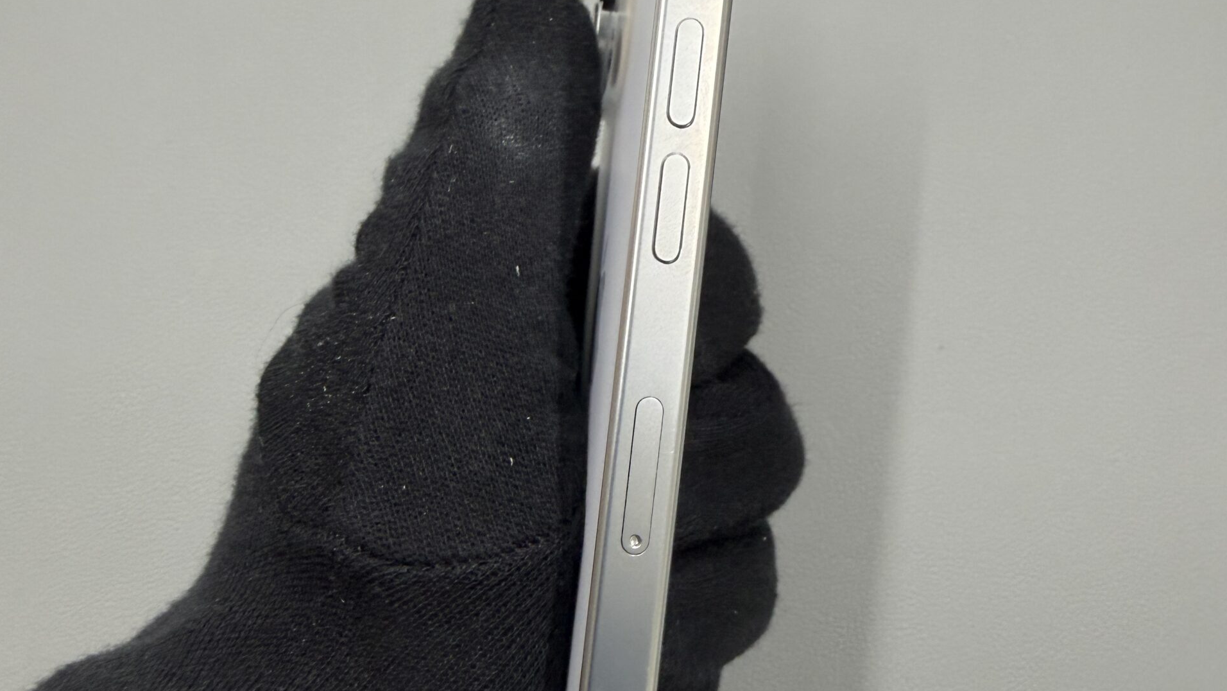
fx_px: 1139
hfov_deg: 56.6
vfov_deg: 33.7
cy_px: 392
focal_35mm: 35
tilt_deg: -77.7
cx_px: 614
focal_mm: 2.22
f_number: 2.2
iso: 200
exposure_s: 1/60
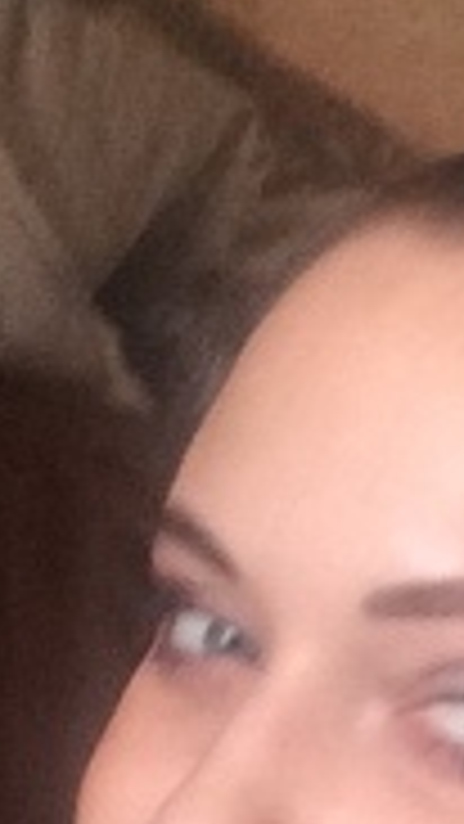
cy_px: 1130
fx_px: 2427
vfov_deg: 17.8
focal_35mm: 111
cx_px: 383
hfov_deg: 10.9
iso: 160
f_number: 2.4
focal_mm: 2.15
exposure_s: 1/33
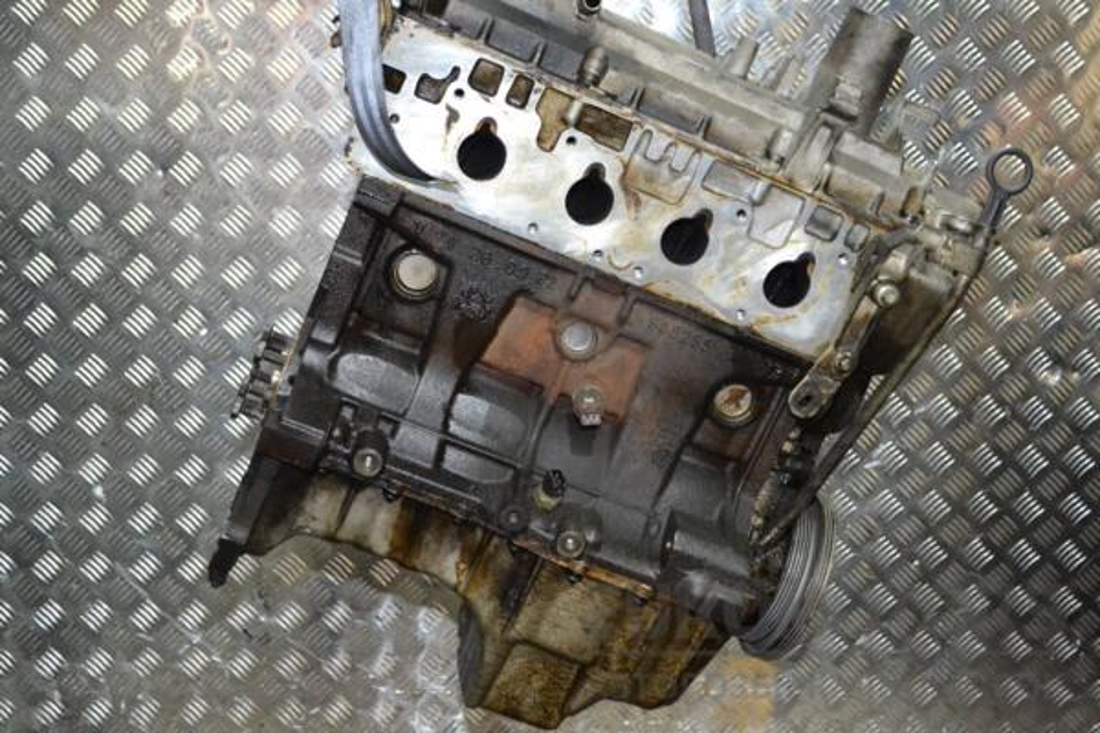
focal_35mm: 48
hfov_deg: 41.1
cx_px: 550
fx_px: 1467
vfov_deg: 28.1
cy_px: 366
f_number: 4.8
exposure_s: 1/60
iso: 3200
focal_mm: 32
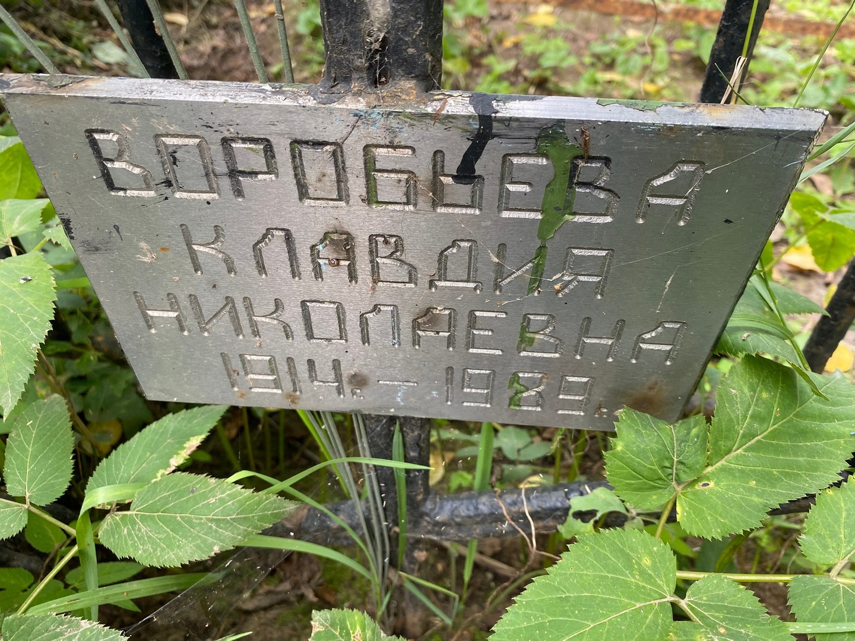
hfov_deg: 67.3
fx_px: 642
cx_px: 428
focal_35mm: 26
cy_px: 320
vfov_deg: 53.1
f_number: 1.8
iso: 64
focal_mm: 4.25
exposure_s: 1/121
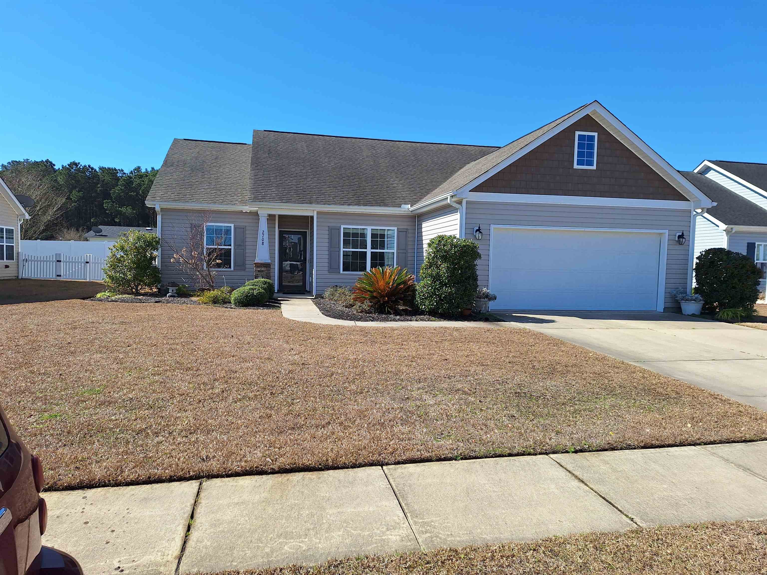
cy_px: 288
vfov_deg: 58.9
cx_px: 384
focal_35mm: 23
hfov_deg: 73.9
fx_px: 510
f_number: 1.8
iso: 40
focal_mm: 5.54
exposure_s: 1/2410
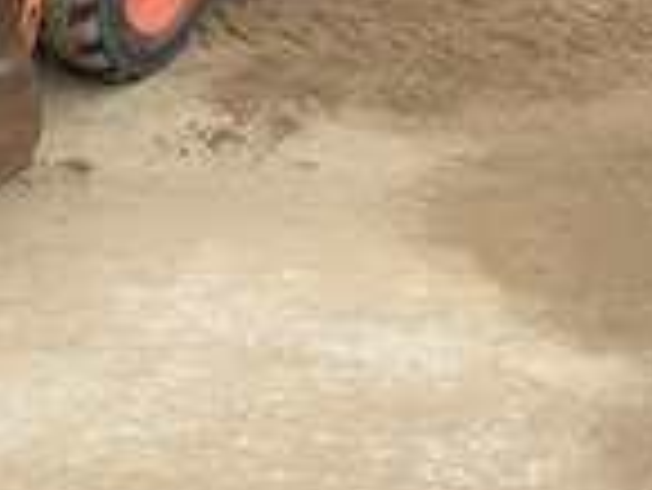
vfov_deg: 19.9
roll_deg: -1.9
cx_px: 58
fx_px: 1244
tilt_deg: -14.0
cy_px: -193
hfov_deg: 28.2
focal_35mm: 66
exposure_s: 1/1085
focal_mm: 6.93
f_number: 1.8
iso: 64
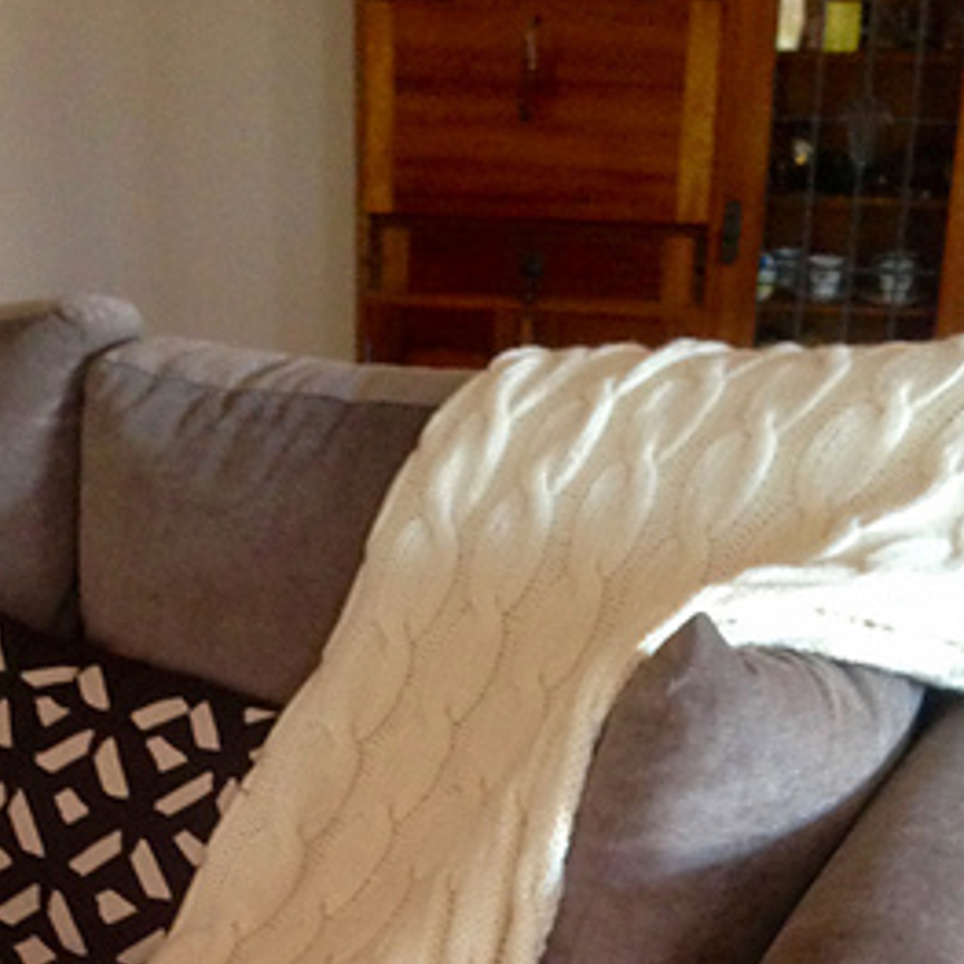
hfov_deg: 24.1
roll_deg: +1.8
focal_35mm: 71
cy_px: 1155
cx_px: 279
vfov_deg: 22.4
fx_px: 2237
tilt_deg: -27.3
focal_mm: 4.12
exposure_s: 1/20
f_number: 2.4
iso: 250
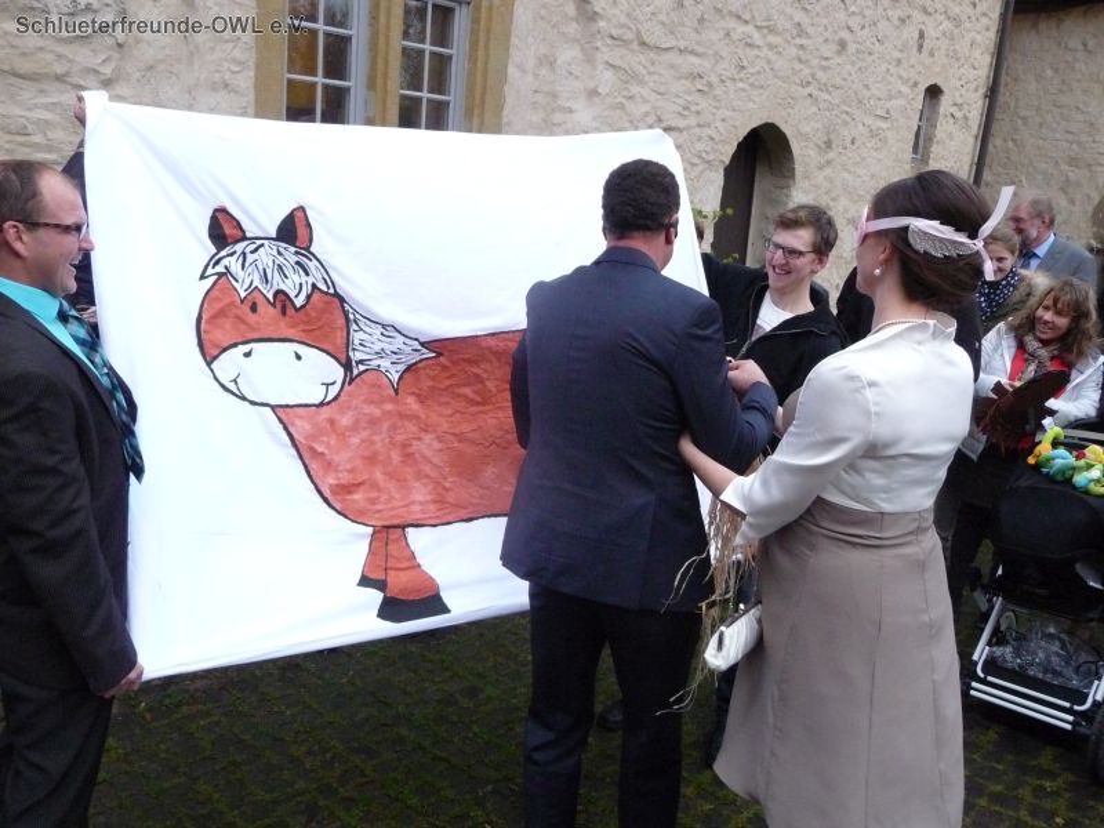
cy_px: 414
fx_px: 957
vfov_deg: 46.8
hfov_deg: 60.0
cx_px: 552
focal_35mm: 30
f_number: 3.4
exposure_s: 1/125
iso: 640
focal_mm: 5
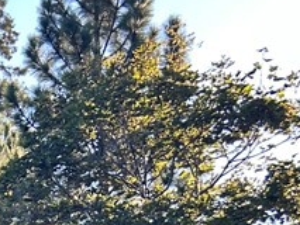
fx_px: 1084
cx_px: -254
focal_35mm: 125
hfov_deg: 13.9
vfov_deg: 10.7
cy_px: 477
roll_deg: +0.0
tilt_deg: +6.7
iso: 50
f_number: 1.5
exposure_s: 1/359
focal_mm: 5.7
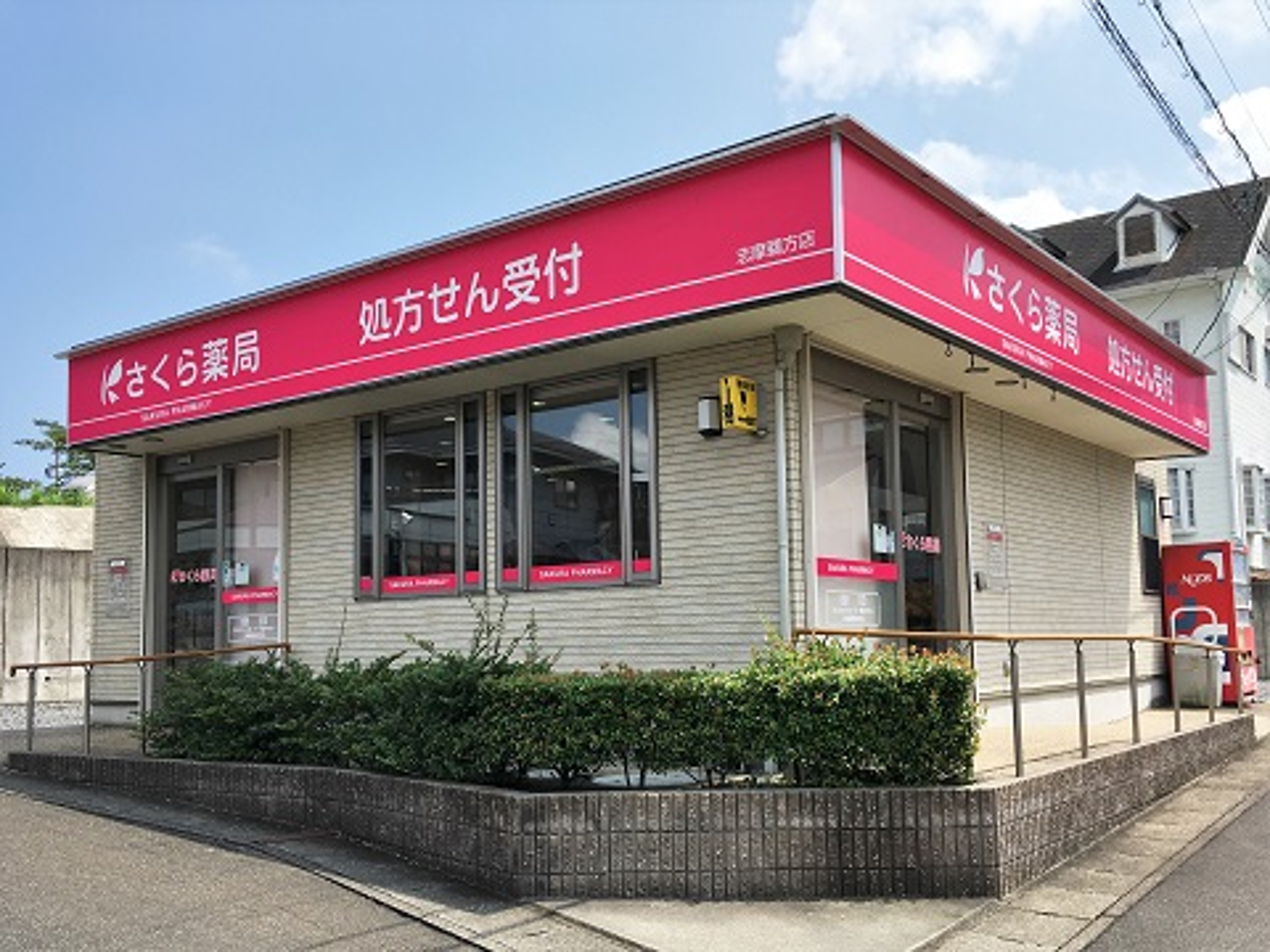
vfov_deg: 48.2
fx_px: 1064
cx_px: 635
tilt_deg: +5.5
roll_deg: +0.5
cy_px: 476
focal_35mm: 29
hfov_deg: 61.7
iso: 25
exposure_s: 1/1326
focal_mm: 4.15
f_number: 2.2
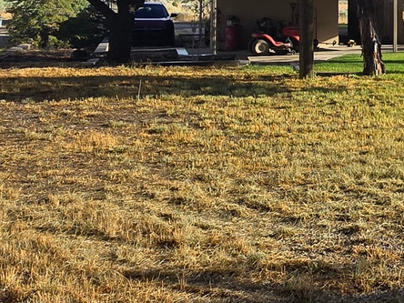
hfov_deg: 27.1
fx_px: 700
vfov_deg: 22.8
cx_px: 524
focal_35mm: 60
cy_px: -42
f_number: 2.2
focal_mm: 2.2
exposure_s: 1/1493
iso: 50
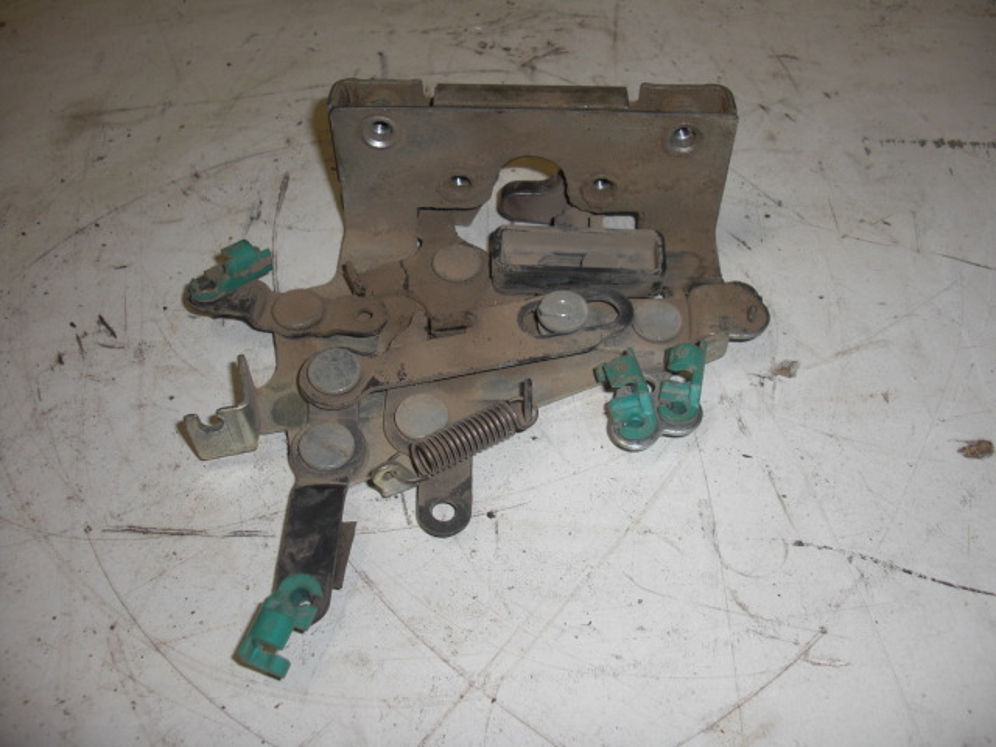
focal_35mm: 36
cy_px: 374
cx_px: 498
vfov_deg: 39.7
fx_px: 1036
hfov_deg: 51.4
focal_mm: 6.3
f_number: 2.8
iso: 50
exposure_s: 1/60
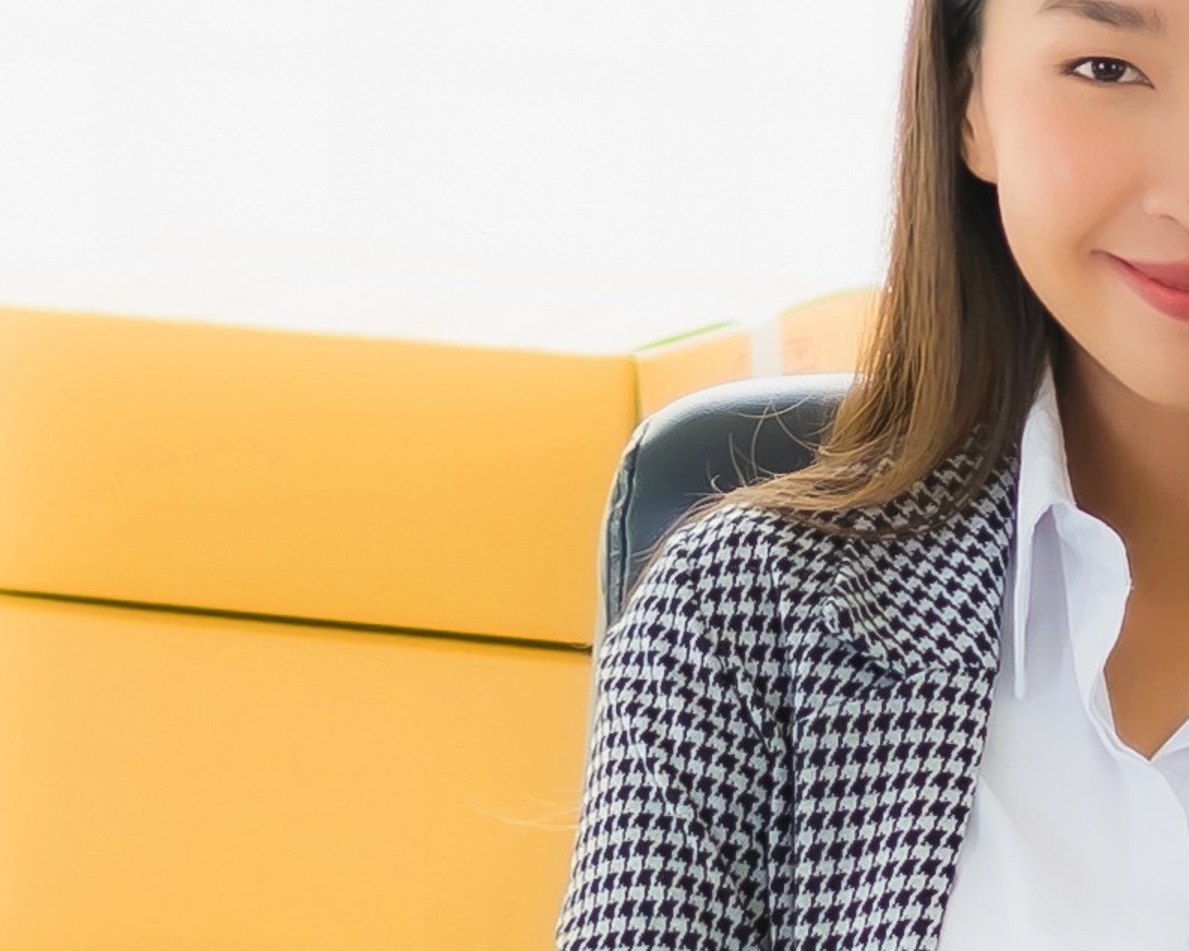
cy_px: 429
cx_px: 1153
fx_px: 13439
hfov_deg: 5.1
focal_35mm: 382
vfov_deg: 4.1
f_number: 1.8
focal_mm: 55
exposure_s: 1/250
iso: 200
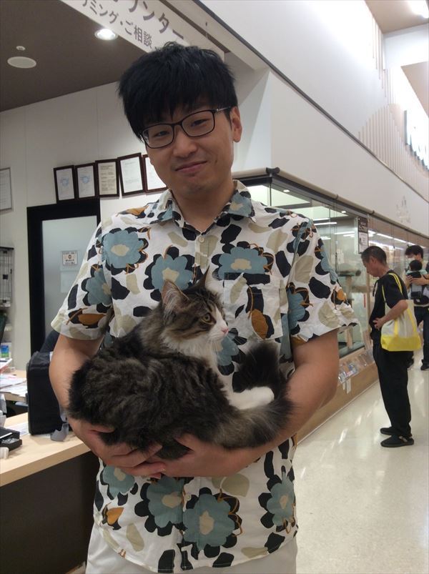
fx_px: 530
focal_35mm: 32
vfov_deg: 56.9
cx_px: 214
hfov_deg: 44.1
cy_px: 287
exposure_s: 1/40
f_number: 2.4
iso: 40
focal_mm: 3.3
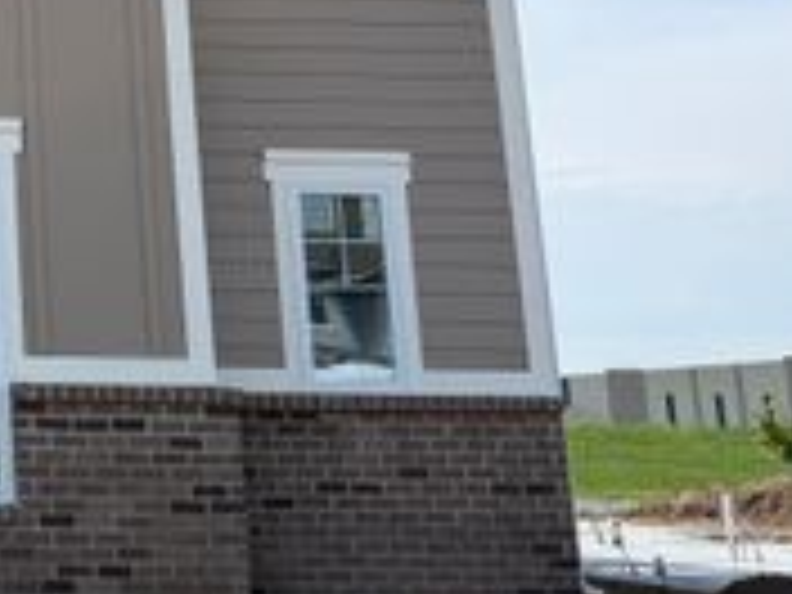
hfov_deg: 23.9
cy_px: 61
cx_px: -324
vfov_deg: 21.2
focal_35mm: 68
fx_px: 1556
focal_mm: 6.76
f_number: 1.78
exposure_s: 1/4167
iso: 80
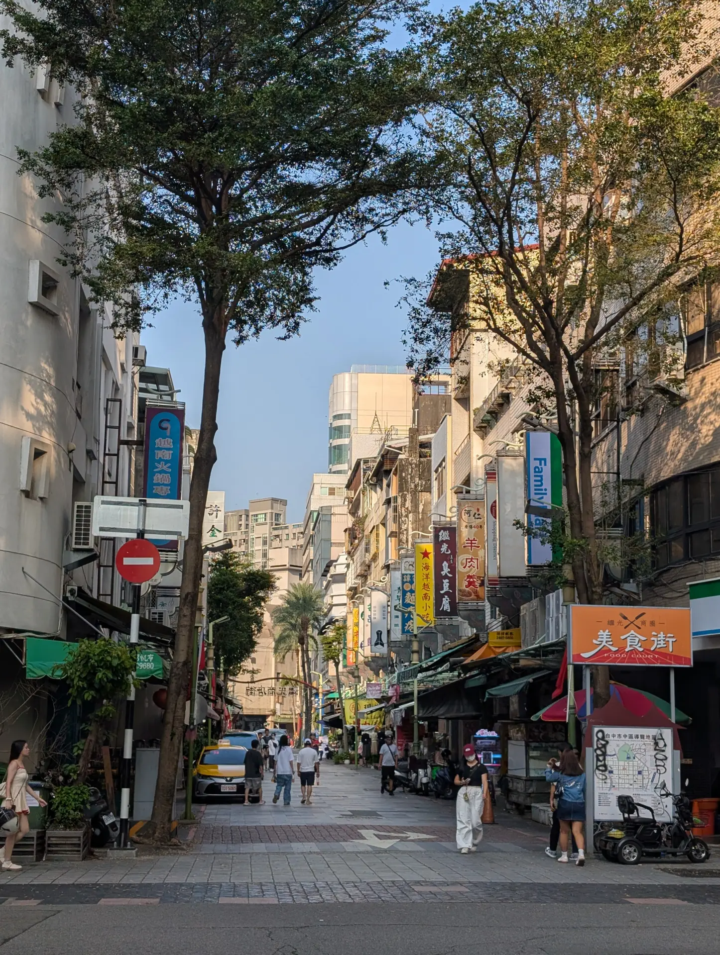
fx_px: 1355
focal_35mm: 49
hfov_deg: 29.8
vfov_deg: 38.9
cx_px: 360
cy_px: 478
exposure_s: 1/1203
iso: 17
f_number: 1.68
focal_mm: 6.9
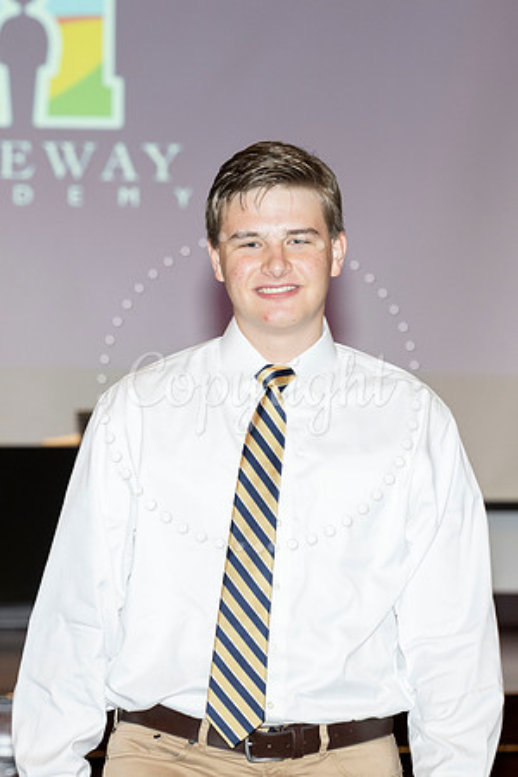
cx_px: 316
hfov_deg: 6.9
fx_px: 4270
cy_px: 427
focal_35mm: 198
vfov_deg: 10.4
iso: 800
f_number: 5.6
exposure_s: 1/100
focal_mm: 120
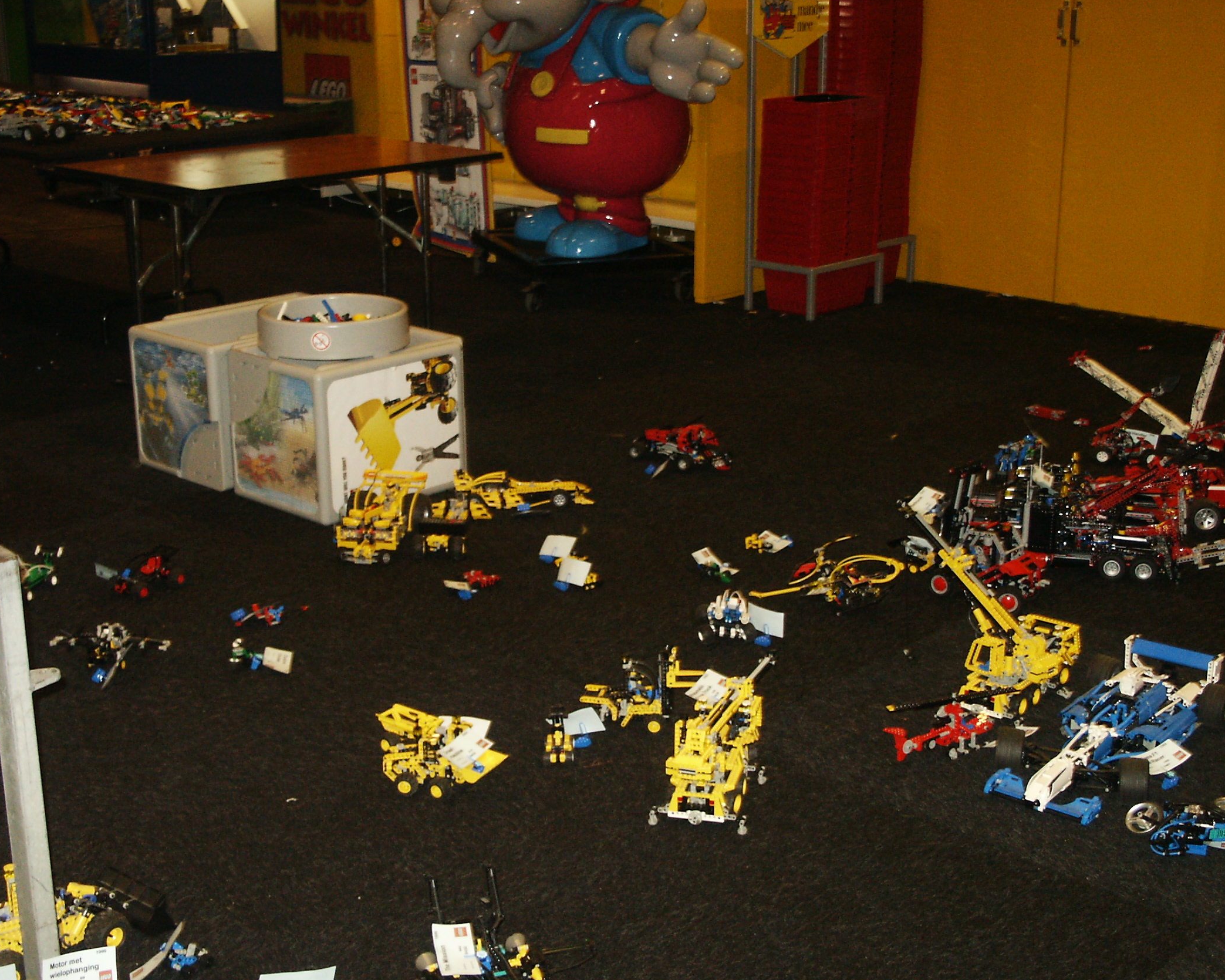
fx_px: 1849
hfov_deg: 36.6
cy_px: 493
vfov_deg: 29.7
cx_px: 642
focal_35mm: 51
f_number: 3.6
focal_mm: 9.99
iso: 200
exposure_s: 1/45
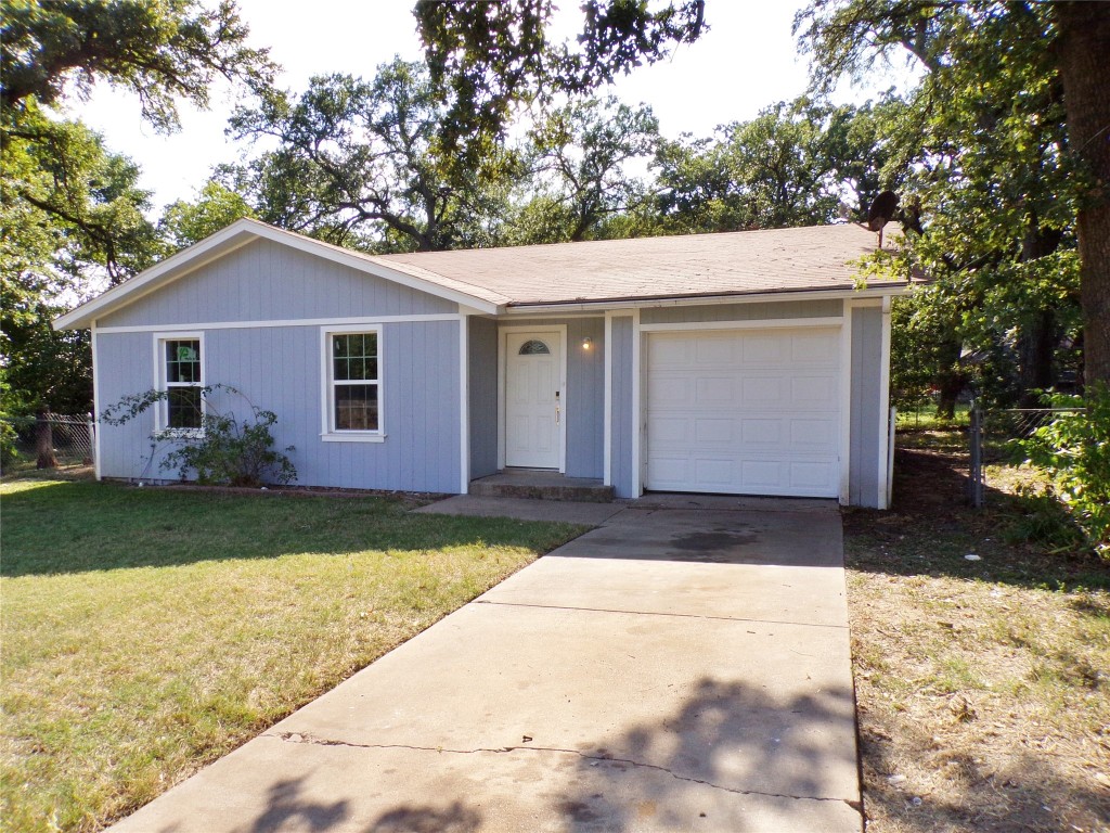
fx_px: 770
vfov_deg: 56.8
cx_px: 555
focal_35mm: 24
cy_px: 416
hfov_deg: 71.6
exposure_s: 1/120
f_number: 8
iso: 80
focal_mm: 4.3
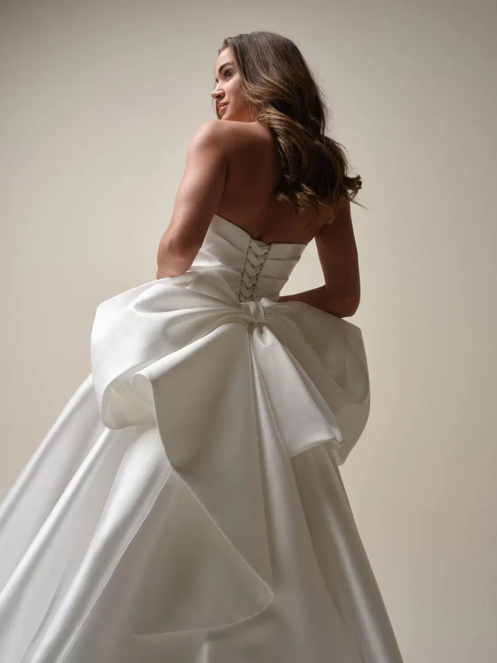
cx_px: 248
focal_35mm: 48
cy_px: 332
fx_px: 919
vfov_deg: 39.7
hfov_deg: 30.3
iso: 800
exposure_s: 1/125
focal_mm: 61
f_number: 10
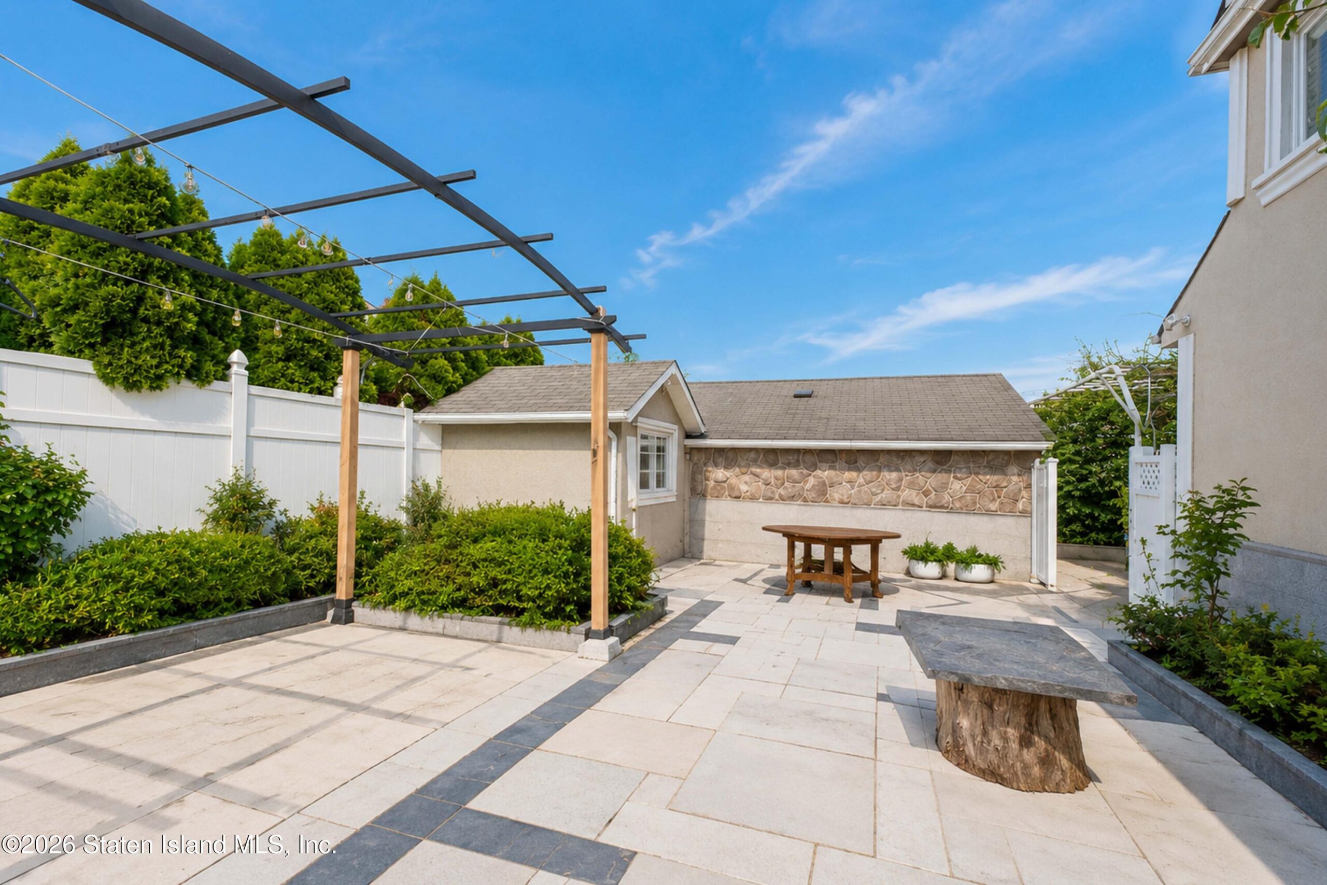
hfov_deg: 100.4
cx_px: 664
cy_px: 442
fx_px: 553
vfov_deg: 77.3
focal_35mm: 15
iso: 160
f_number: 8
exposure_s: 1/100
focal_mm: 10
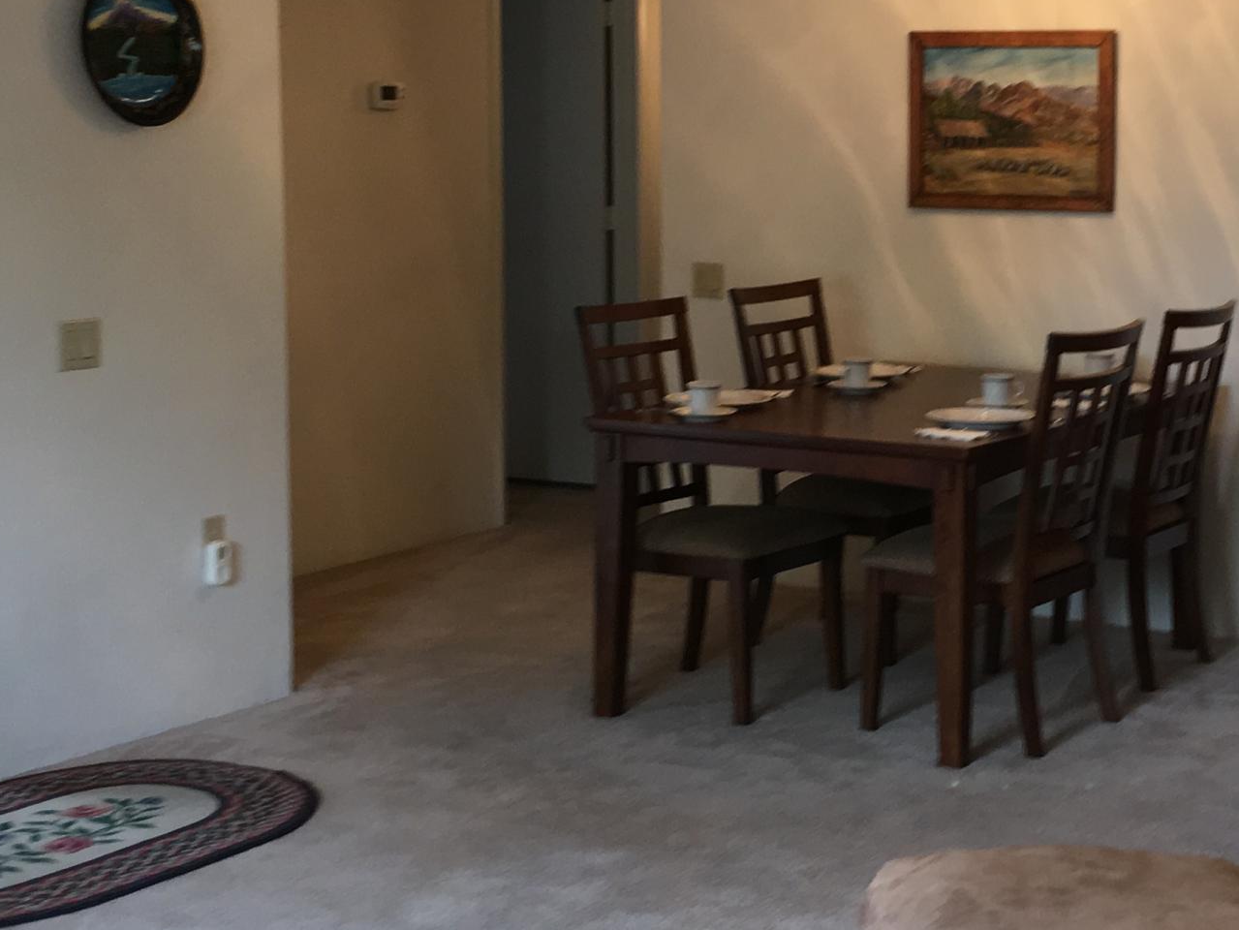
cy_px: 354
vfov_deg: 21.6
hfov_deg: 27.9
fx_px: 2435
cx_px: 1019
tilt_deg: -6.2
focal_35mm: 68
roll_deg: -0.7
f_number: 2.2
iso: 50
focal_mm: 4.15
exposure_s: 1/30
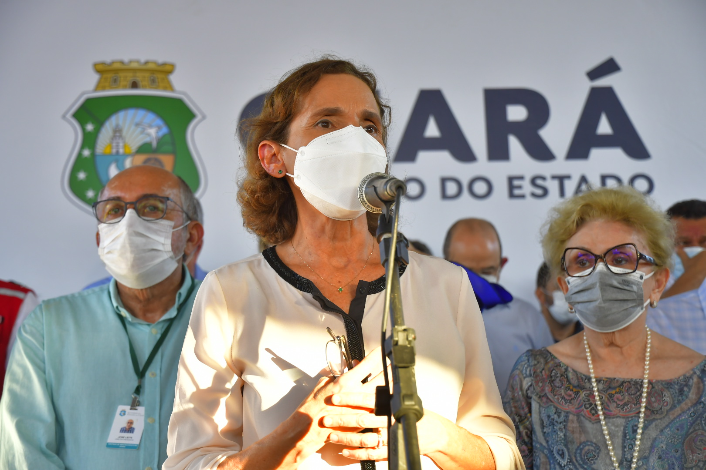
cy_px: 235
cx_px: 353
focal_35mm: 60
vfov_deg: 22.6
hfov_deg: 33.4
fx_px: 1177
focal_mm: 40
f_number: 3.5
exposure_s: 1/350
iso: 500
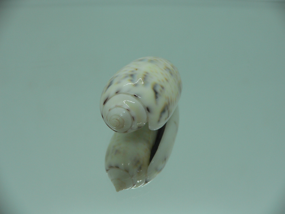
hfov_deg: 52.6
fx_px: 288
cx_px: 142
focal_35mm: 35
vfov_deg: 40.7
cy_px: 107
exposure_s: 1/80
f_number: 2.8
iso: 80
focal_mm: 4.6
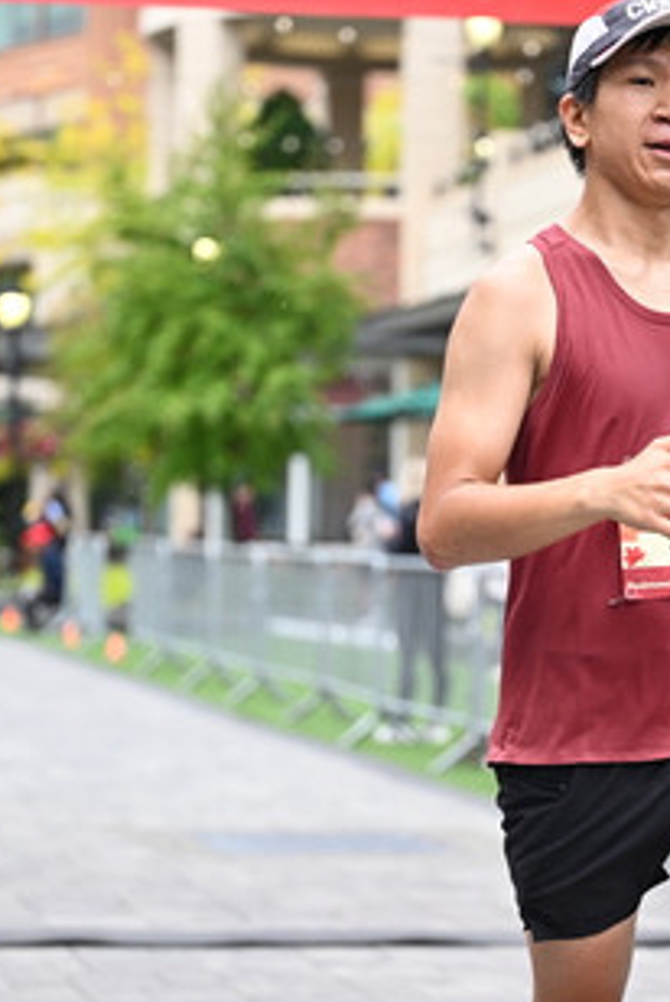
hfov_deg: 11.0
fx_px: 3481
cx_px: 522
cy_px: 556
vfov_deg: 16.4
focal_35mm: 125
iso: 1250
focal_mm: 70
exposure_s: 1/1600
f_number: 2.8
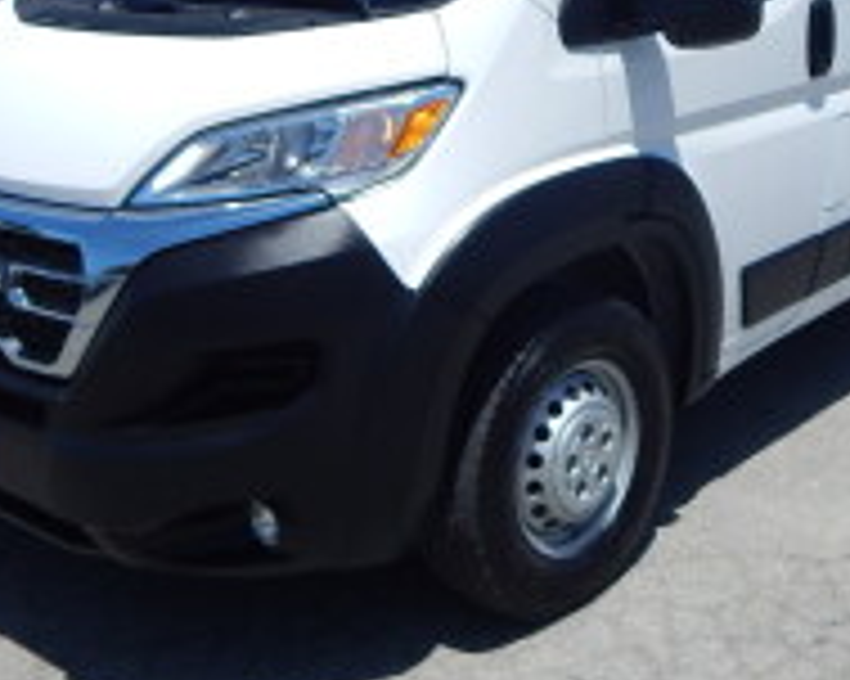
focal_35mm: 50
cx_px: 540
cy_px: 128
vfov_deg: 29.5
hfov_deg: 37.1
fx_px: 1257
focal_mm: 4.5
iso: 125
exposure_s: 1/800
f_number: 6.1
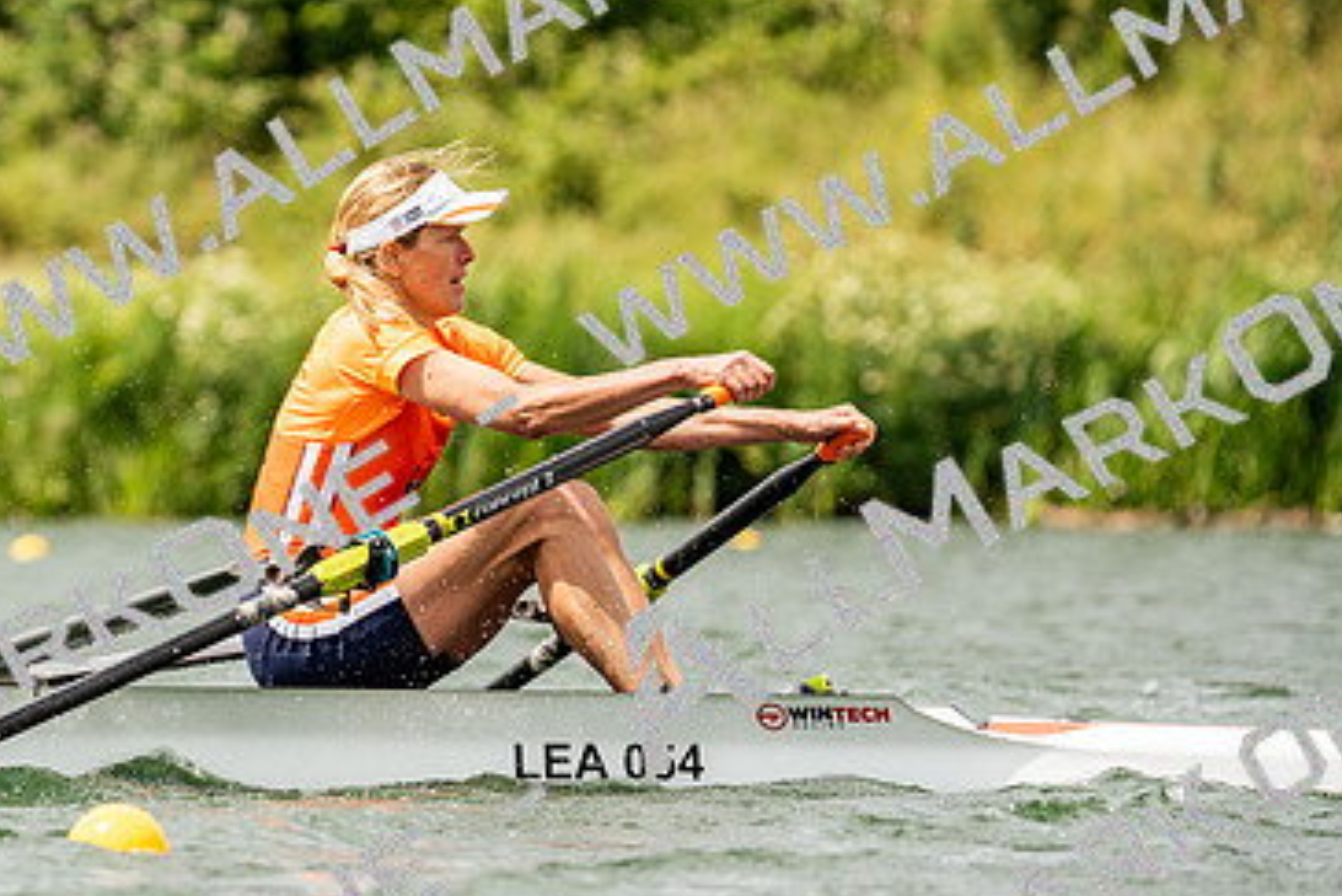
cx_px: 310
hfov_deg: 3.7
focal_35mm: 558
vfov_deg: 2.5
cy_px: 430
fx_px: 20808
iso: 320
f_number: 6.3
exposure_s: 1/2000
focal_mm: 350
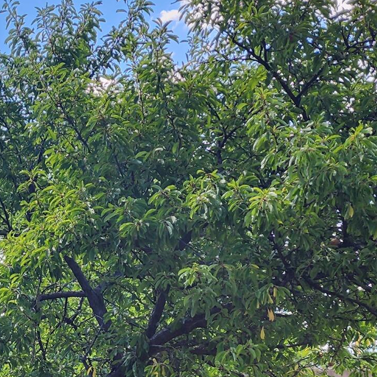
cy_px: 445
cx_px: -173
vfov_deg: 19.5
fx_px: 1035
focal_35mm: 84
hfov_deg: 18.5
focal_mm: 6.4
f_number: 1.8
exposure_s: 1/215
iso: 12
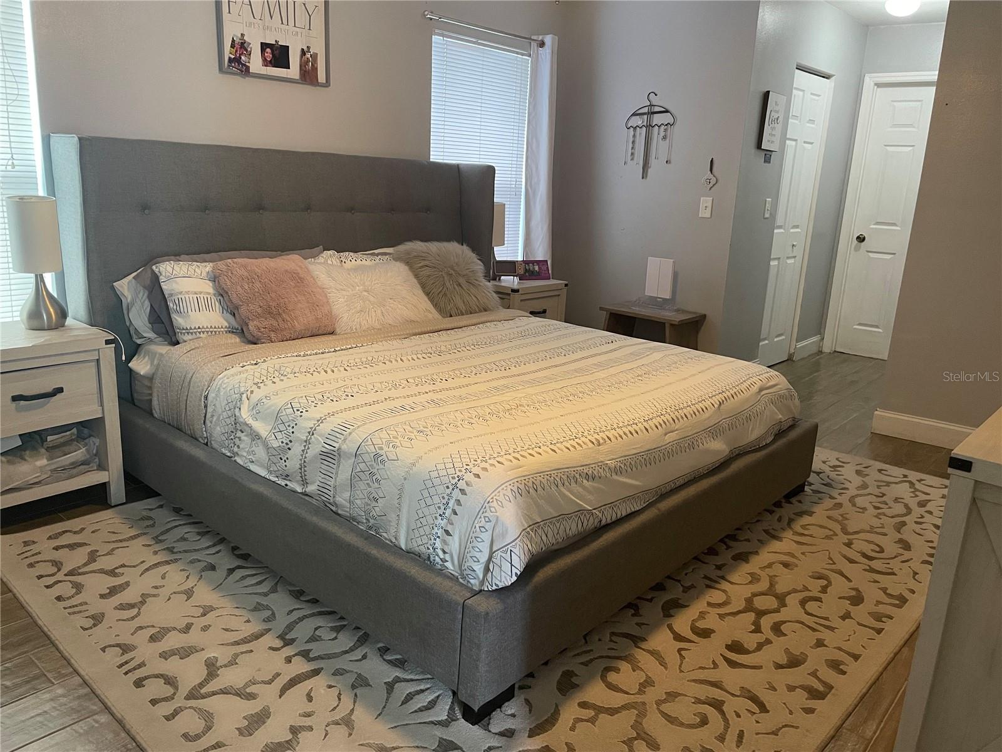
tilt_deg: -14.7
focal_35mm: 26
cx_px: 501
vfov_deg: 53.1
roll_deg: -2.9
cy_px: 376
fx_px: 753
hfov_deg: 67.3
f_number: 1.6
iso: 400
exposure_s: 1/60
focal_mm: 4.2
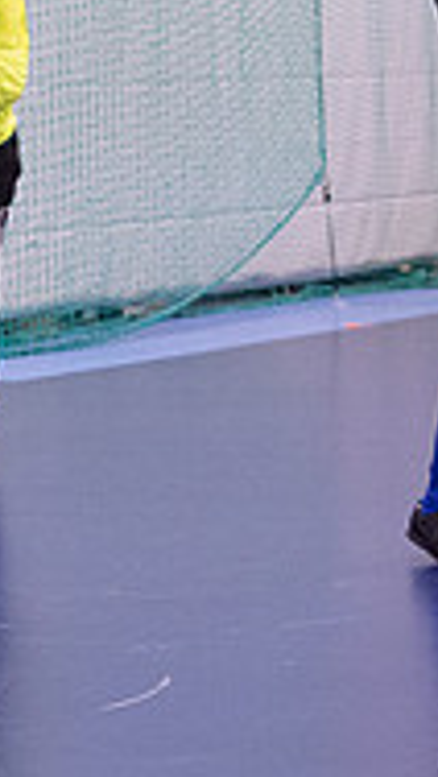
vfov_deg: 10.1
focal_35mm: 214
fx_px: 4411
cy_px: 256
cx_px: 1107
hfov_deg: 5.5
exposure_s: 1/400
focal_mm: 65
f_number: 3.2
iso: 8000
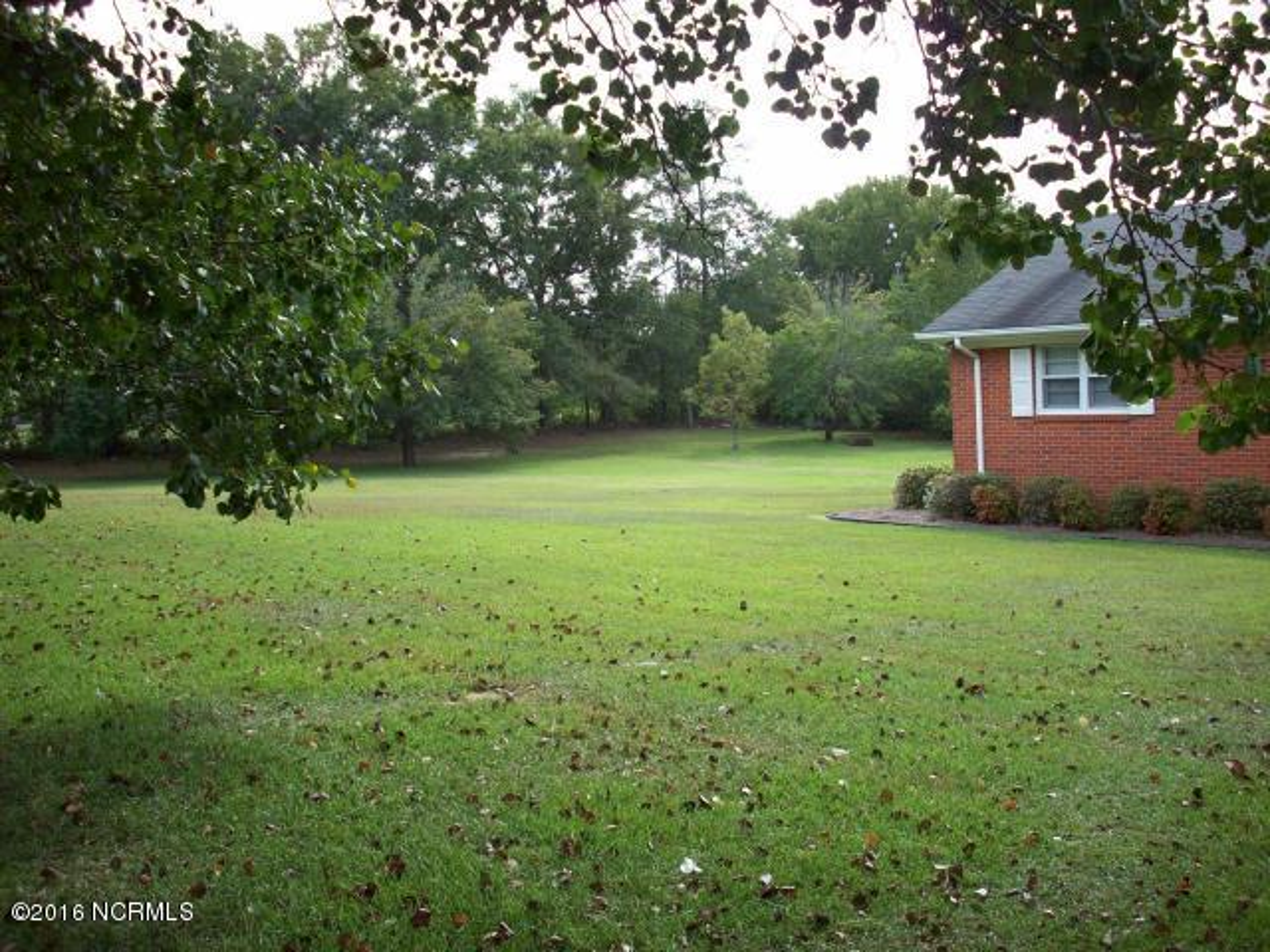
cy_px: 476
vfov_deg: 38.7
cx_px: 635
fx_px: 1357
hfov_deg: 50.1
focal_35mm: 37
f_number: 2.8
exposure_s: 1/322
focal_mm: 6.2
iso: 80
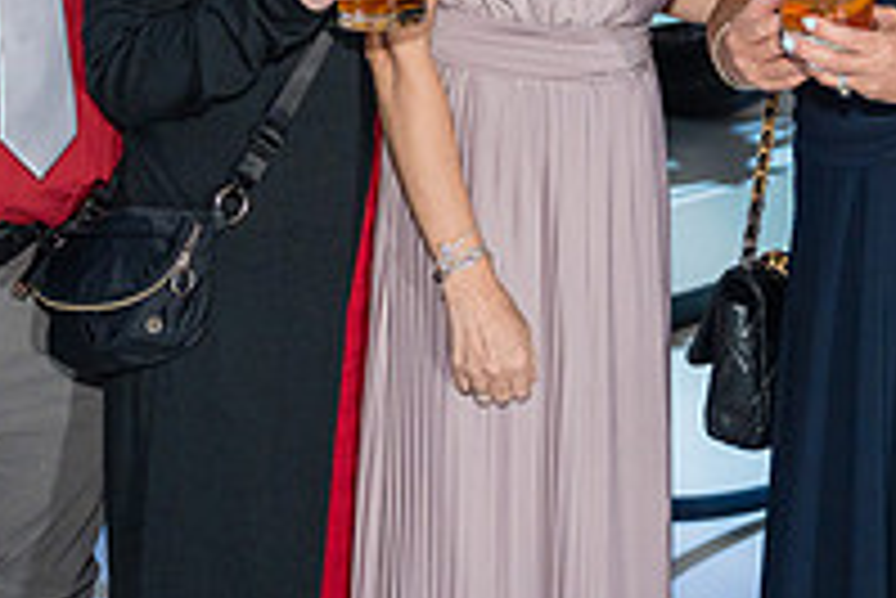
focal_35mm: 106
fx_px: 2640
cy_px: -187
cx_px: 554
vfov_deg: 12.5
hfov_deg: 19.2
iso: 1600
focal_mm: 36.3
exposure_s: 1/250
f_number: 2.8
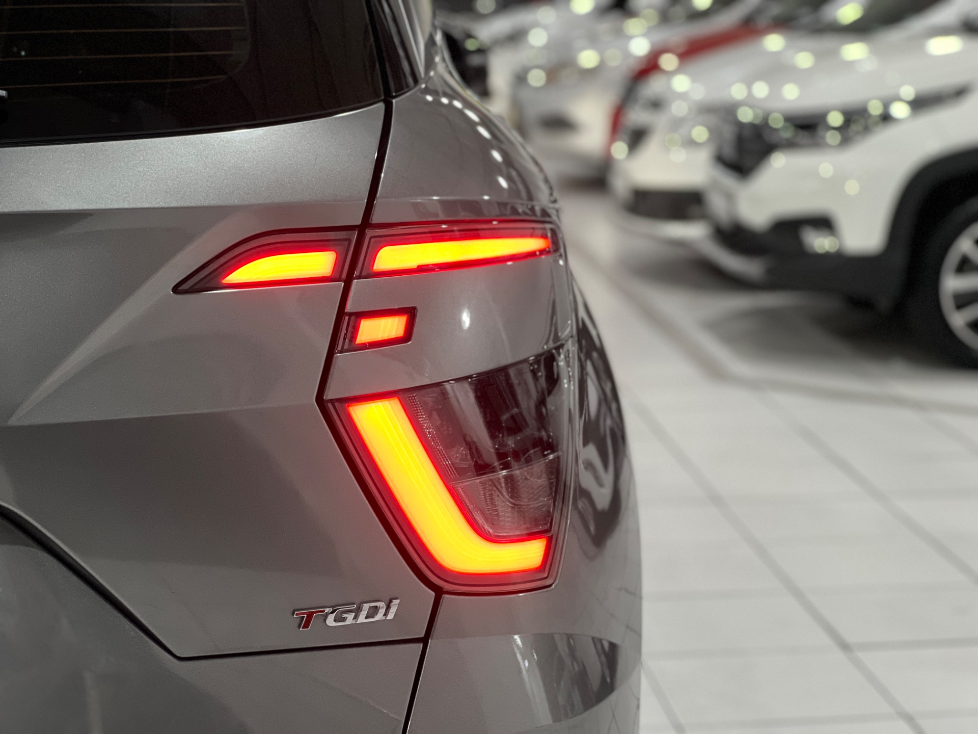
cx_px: 489
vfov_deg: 19.1
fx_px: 2175
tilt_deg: -10.5
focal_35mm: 77
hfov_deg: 25.3
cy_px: 367
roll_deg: +0.6
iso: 250
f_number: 2.8
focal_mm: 9
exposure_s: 1/40
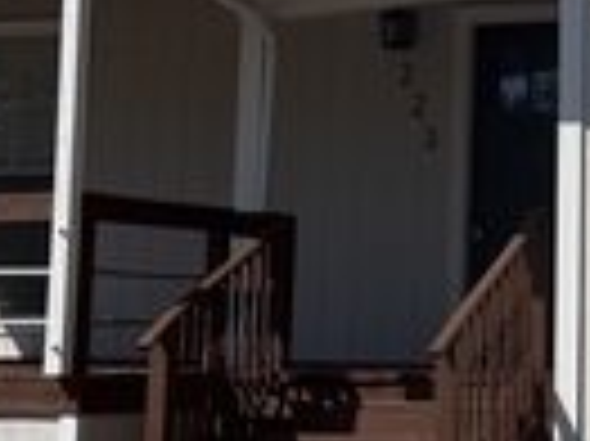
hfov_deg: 16.7
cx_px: 513
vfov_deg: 12.6
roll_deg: -0.5
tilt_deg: +8.3
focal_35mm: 117
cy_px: 99
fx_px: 1992
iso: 80
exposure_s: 1/8130
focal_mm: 6.76
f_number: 1.78
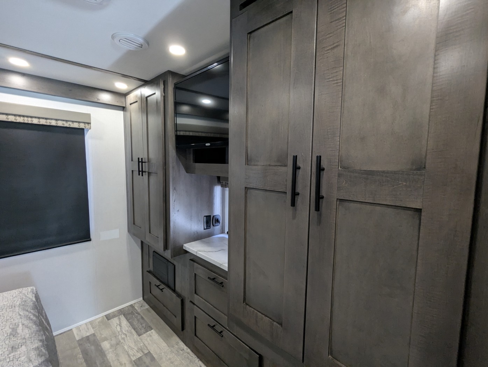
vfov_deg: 78.2
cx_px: 244
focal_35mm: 16
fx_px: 226
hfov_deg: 94.4
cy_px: 184
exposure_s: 1/25.1
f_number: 2.2
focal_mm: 2.35
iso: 216
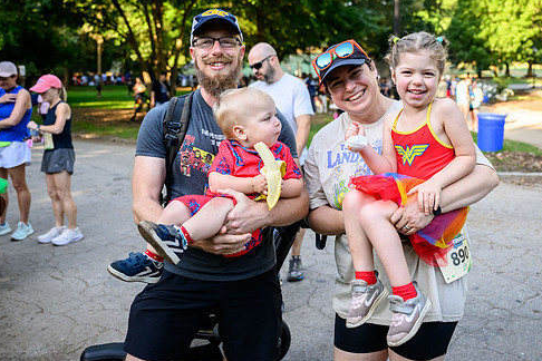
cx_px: 325
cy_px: 138
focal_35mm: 38
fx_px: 572
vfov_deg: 34.9
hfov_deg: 50.4
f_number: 2.8
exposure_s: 1/400
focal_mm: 29
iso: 220
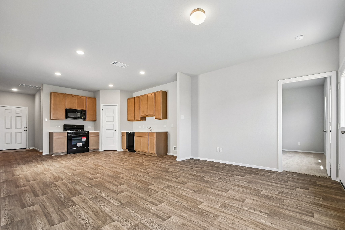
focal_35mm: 15
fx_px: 144
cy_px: 115
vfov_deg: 77.3
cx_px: 172
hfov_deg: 100.4
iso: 400
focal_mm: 10
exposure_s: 1/30
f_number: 8
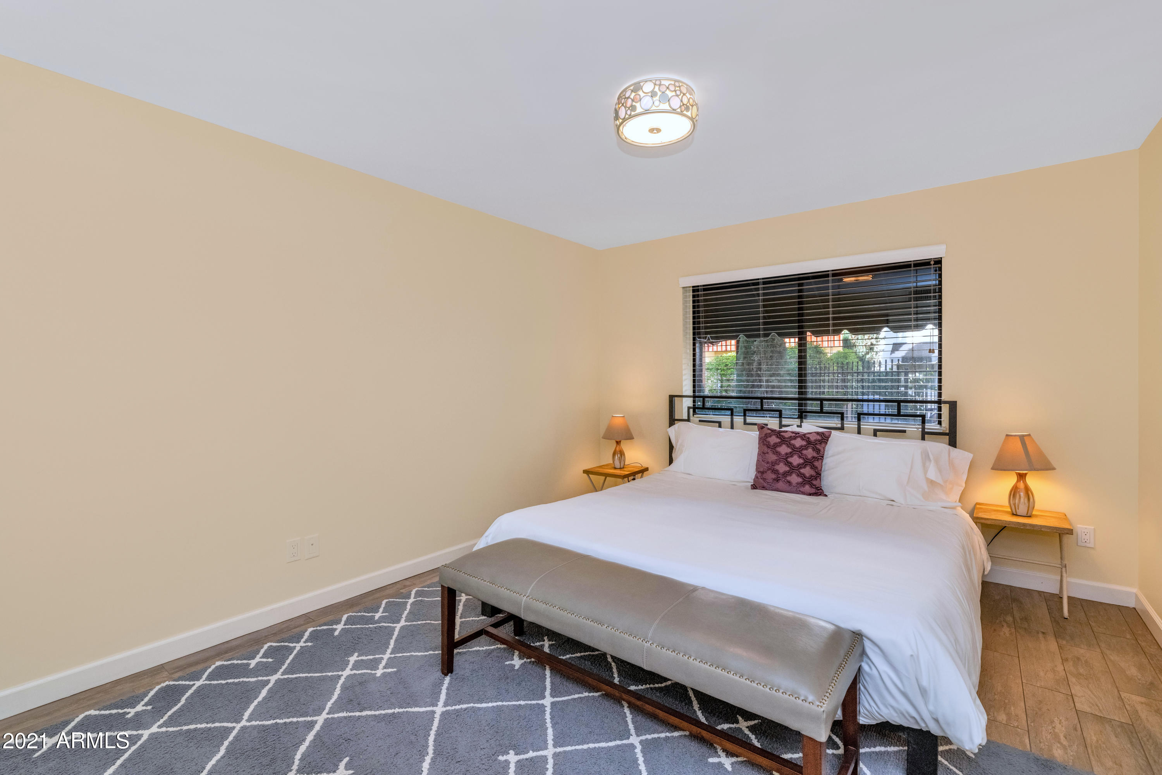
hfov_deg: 96.7
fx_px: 516
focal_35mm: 16
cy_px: 388
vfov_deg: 73.7
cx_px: 581
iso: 1000
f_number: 7.1
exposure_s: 1/125
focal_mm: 16
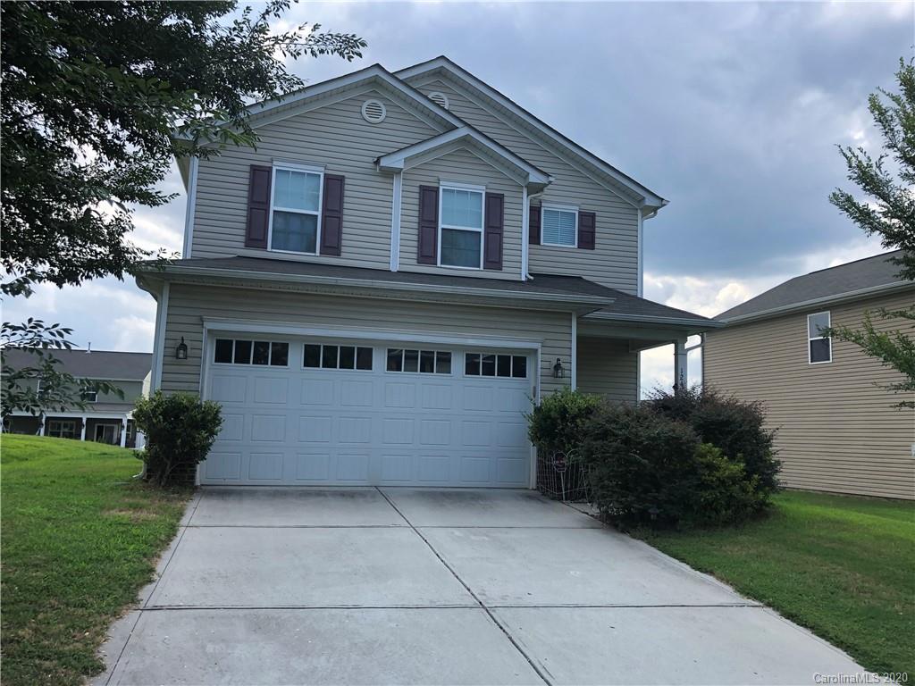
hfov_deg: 63.4
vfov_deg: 49.7
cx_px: 458
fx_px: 740
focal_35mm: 28
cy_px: 343
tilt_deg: +9.3
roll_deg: -3.0
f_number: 1.8
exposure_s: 1/979
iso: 20
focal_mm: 3.99
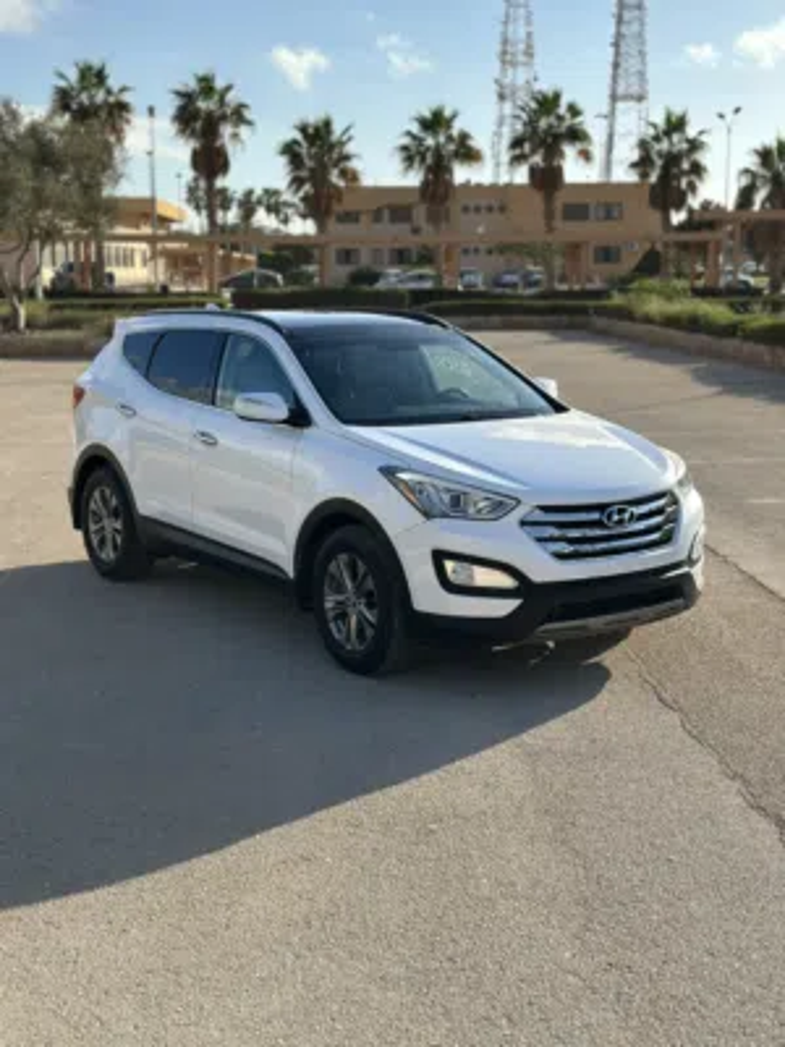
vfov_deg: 39.7
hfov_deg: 30.3
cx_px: 392
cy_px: 524
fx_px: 1451
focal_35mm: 48
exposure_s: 1/3472
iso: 100
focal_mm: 6.86
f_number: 1.78
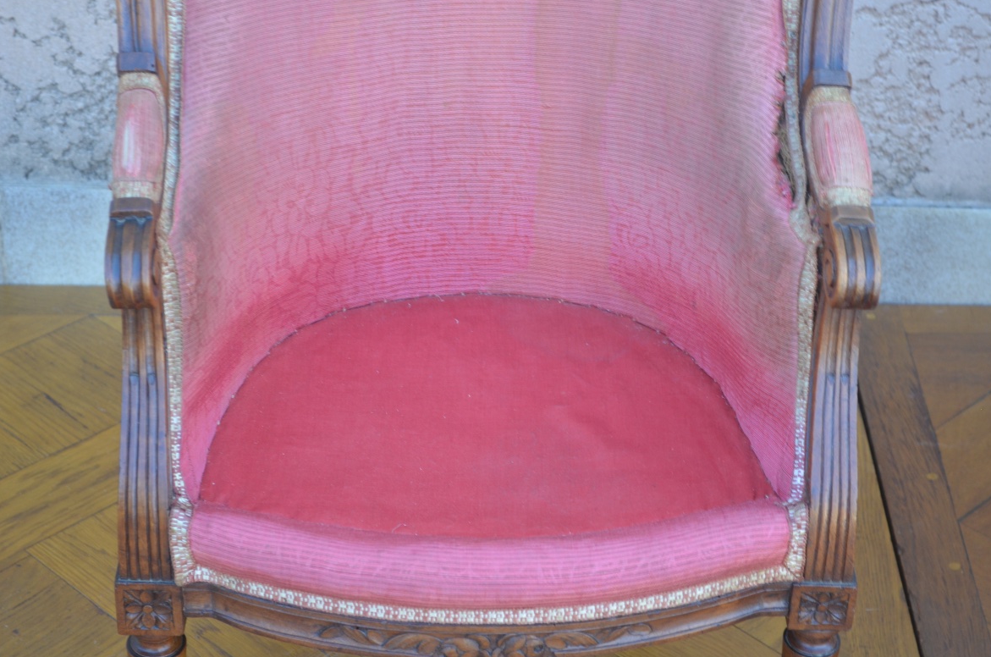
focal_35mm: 85
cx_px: 507
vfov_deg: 16.1
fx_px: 2322
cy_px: 335
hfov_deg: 24.1
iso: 400
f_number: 5.6
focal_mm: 55
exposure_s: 1/60
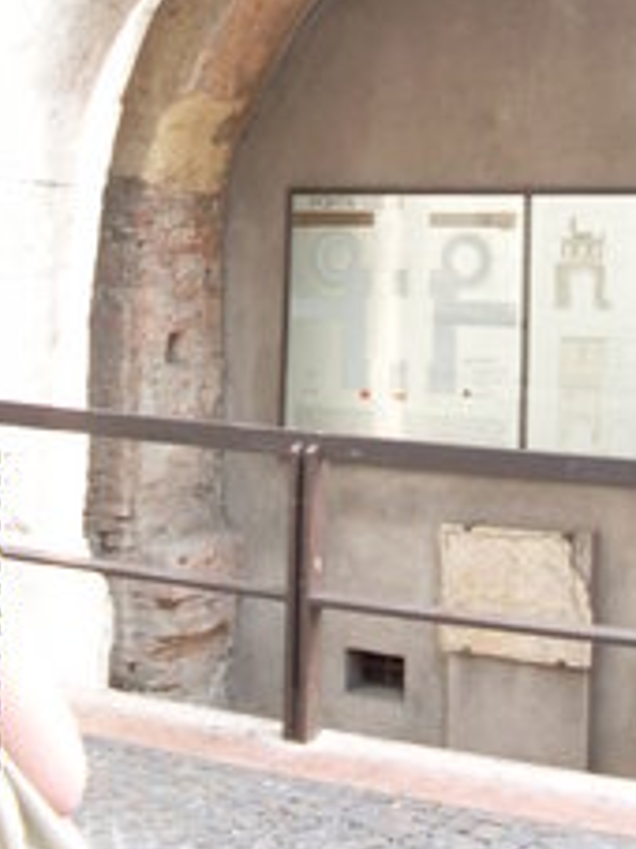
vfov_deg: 28.1
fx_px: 1643
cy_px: 120
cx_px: 434
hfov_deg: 21.8
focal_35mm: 67
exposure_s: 1/90
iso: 100
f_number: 2.8
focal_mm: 6.3
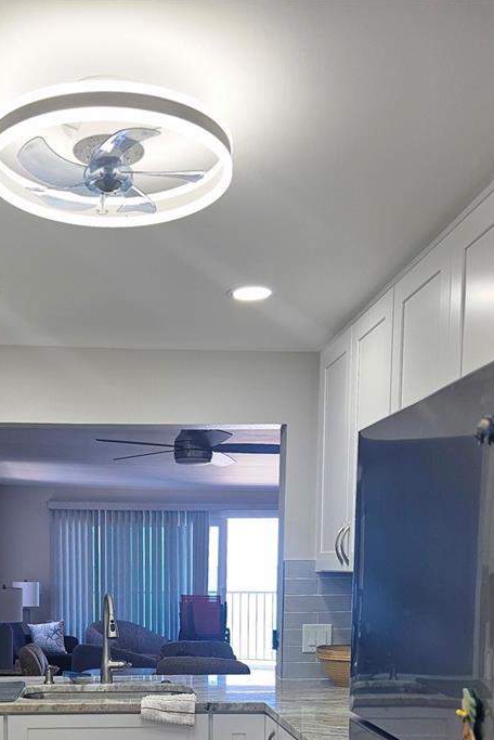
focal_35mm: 42
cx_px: 128
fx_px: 864
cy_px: 647
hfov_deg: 31.4
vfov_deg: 43.0
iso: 50
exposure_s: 1/120
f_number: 1.7
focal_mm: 6.3
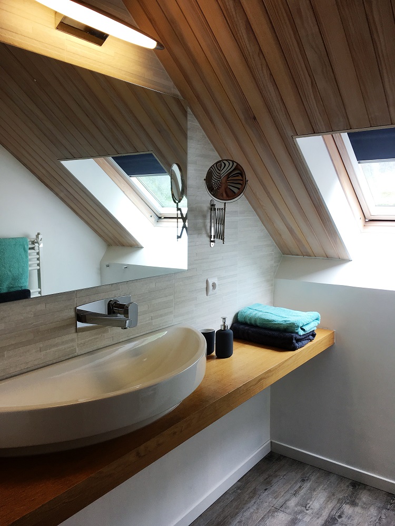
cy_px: 263
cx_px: 198
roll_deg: +0.5
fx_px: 441
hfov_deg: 48.2
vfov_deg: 61.7
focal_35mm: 29
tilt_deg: -7.1
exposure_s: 1/50
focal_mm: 4.15
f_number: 2.2
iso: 25
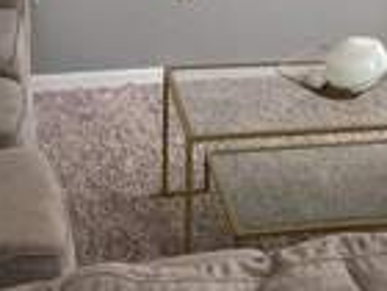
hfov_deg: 22.0
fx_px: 995
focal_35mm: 89
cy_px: -155
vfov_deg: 15.3
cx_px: 238
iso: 200
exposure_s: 1/120
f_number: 1.6
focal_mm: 5.96
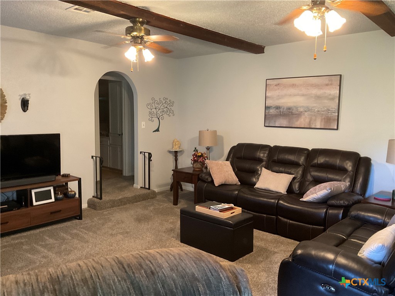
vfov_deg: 48.2
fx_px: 331
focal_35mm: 29
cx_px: 198
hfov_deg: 61.7
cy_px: 148
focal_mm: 3
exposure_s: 1/40
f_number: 1.8
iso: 320
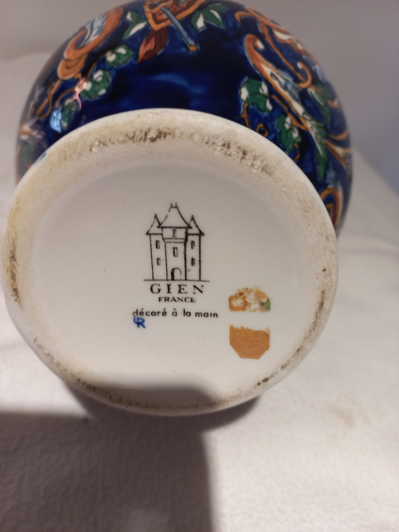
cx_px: 200
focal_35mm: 25
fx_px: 384
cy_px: 266
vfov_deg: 69.4
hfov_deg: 54.9
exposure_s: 1/50
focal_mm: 4.6
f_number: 1.8
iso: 160
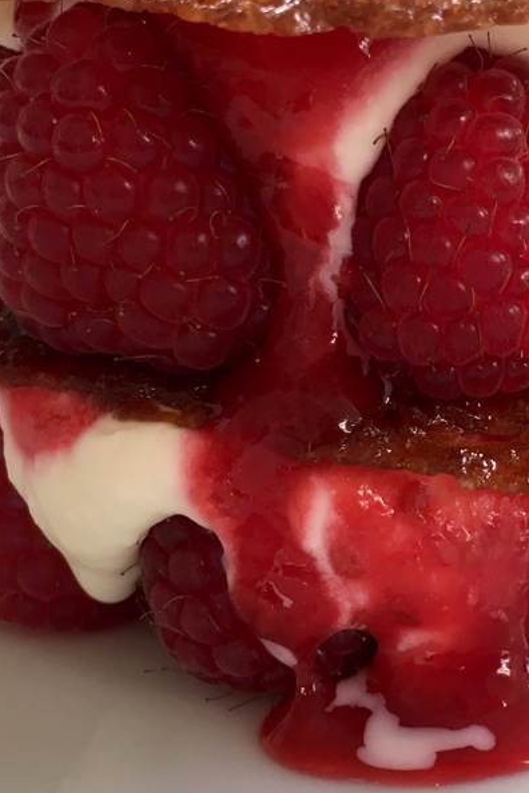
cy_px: 335
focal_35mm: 65
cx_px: 402
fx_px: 1433
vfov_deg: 30.9
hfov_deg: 20.7
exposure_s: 1/33
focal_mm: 4.15
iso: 25
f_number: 2.2
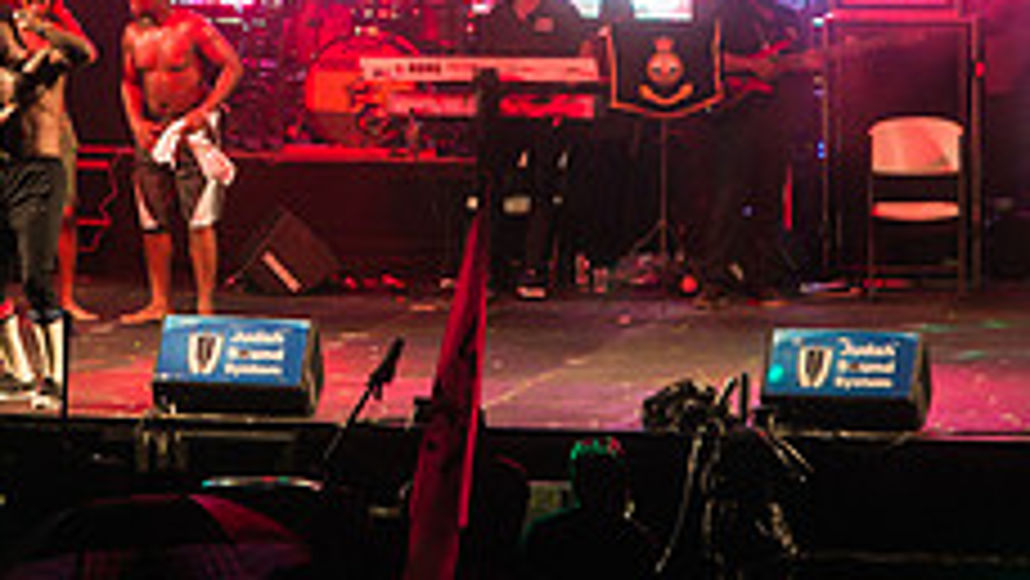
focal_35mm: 438
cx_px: 175
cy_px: -99
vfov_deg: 2.8
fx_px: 11967
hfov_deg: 4.9
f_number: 5.6
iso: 3200
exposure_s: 1/200
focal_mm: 165
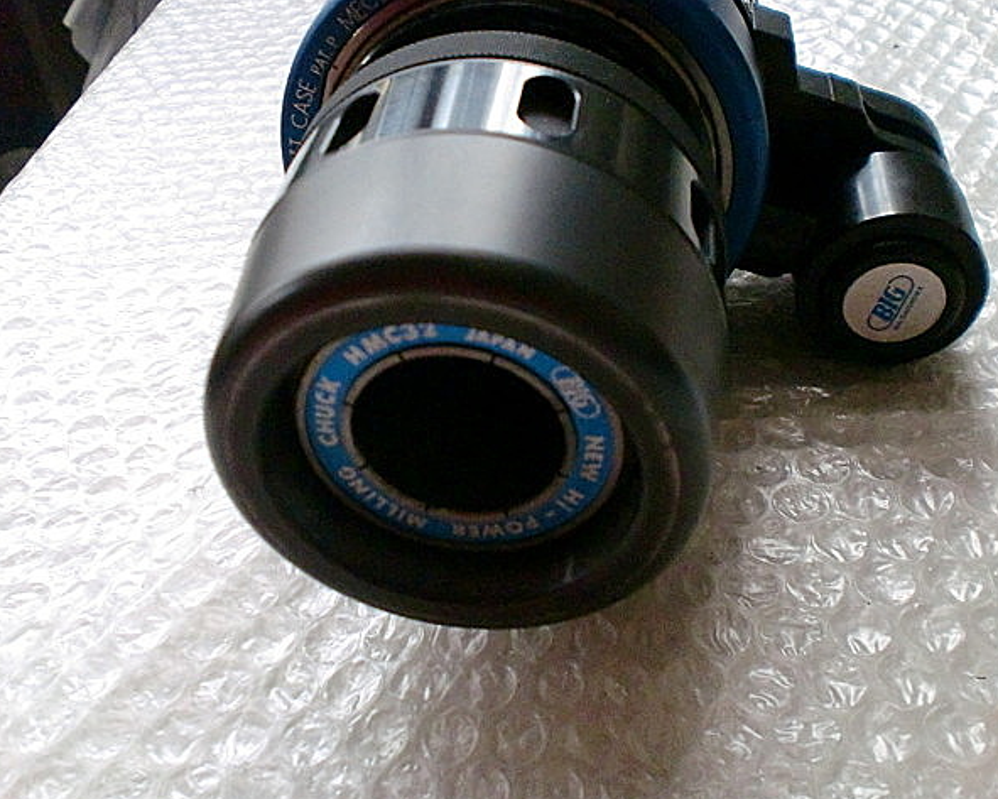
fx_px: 1093
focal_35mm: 37
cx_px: 481
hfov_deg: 49.1
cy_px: 404
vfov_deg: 40.1
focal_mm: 6.3
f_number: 3.1
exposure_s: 1/60
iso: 640
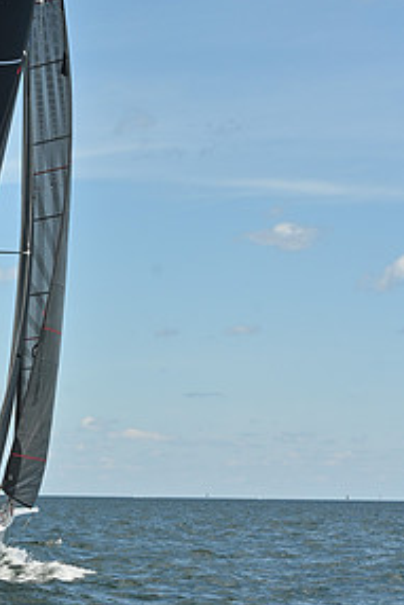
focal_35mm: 142
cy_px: 114
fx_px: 2387
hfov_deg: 9.6
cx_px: -1
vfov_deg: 14.4
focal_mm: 70
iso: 250
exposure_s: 1/1250
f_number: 9
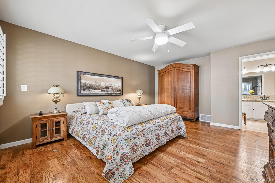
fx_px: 107
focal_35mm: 14
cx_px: 138
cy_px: 92
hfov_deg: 104.3
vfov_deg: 81.2
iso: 400
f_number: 10
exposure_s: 1/2.5
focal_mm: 14
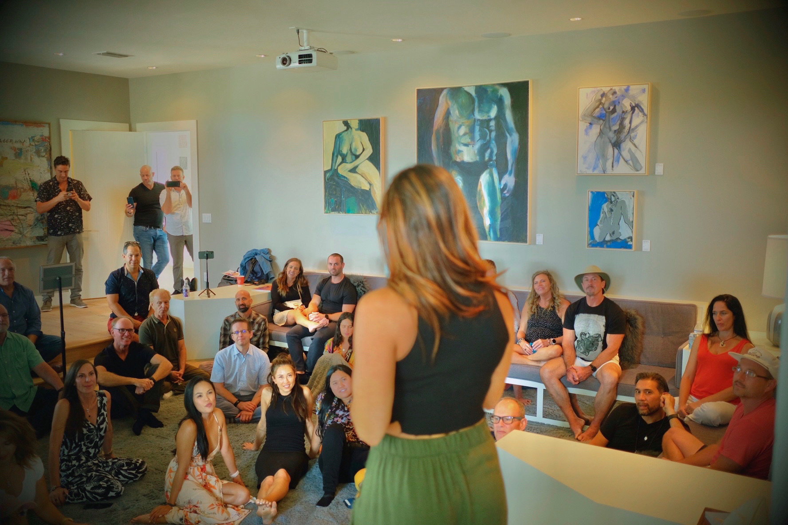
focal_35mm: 35
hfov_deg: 54.4
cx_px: 394
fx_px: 766
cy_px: 262
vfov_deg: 37.9
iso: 640
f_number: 2
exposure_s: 1/50
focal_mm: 23
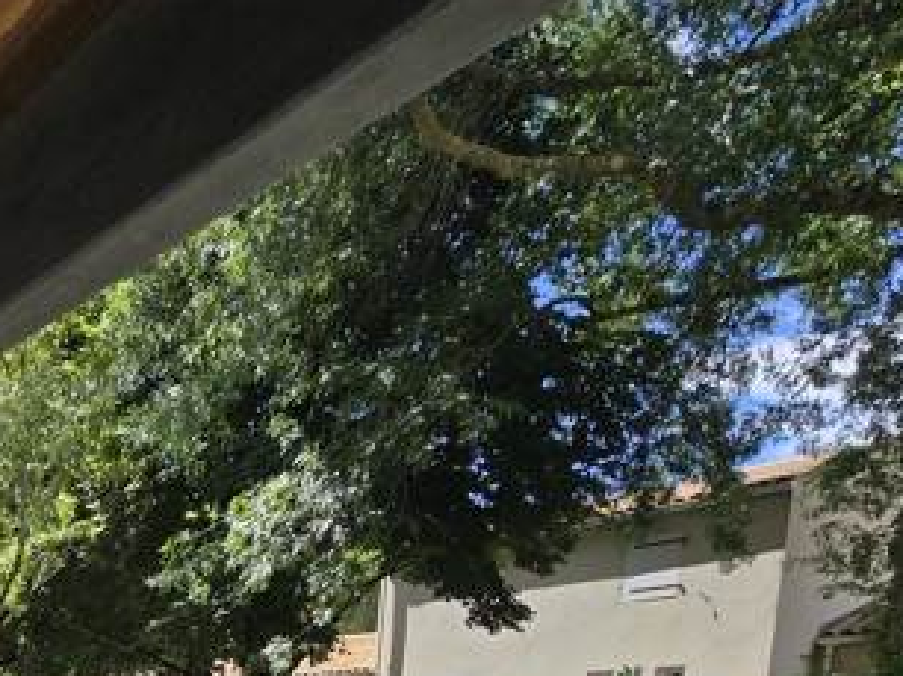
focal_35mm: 34
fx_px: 886
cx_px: -74
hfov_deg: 43.0
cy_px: 880
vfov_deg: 31.8
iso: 50
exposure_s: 1/1668
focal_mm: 2.2
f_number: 2.2
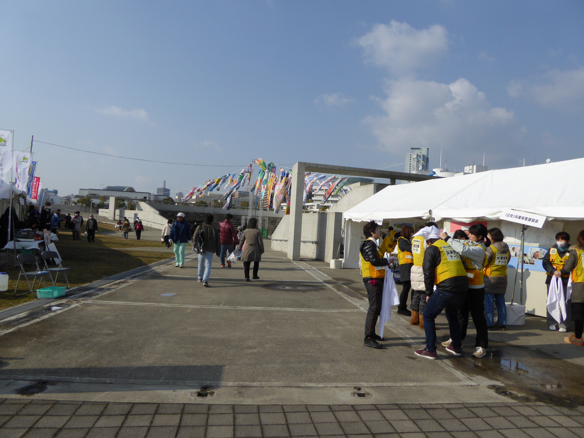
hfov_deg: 69.4
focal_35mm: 25
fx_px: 422
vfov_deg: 54.9
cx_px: 292
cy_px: 219
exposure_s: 1/2000
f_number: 3.3
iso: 100
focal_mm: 4.3
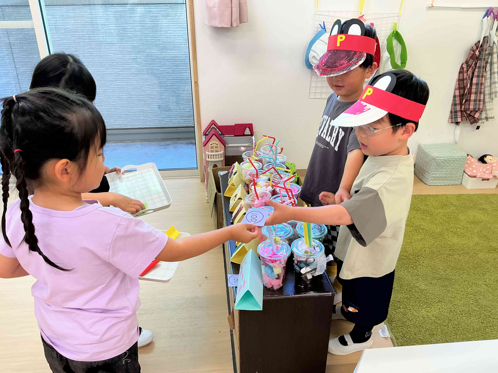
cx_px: 249
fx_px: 417
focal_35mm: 29
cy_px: 186
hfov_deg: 61.7
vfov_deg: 48.2
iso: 40
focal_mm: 3
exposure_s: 1/60
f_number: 1.8
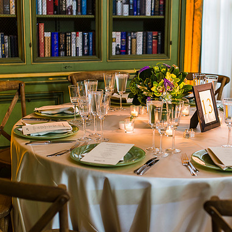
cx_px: 162
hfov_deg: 26.3
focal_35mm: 65
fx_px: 493
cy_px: 118
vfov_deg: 26.5
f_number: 2.5
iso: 800
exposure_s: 1/60
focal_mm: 50
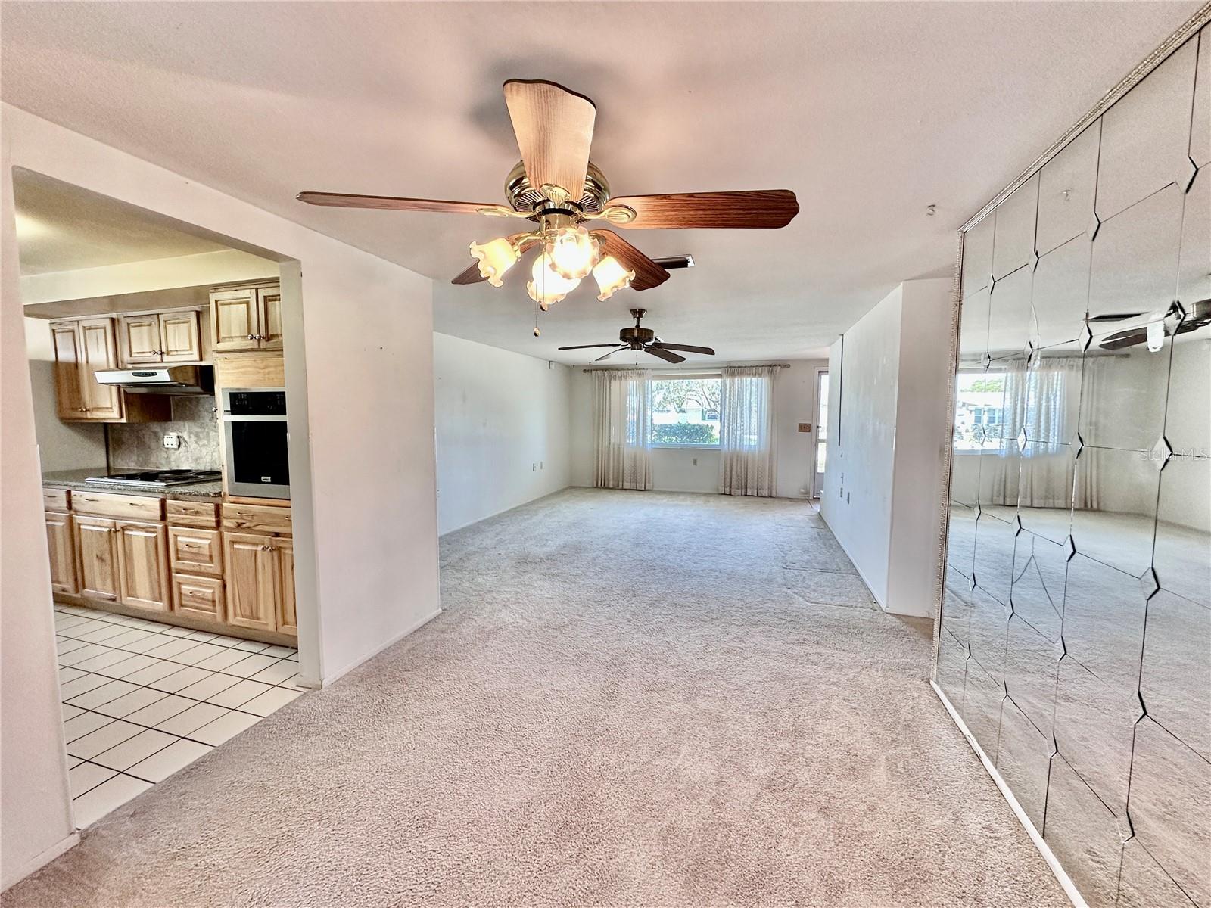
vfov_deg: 85.7
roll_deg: -0.1
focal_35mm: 14
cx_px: 606
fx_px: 490
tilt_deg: -4.9
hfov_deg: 102.1
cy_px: 454
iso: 200
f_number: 2.2
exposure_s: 1/120
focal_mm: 2.22
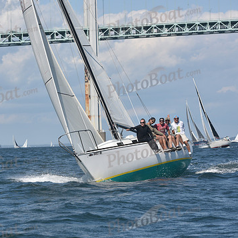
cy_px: 125
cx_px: 73
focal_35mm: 152
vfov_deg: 11.5
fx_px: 1182
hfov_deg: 11.5
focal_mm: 110
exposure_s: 1/1000
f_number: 6.3
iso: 250
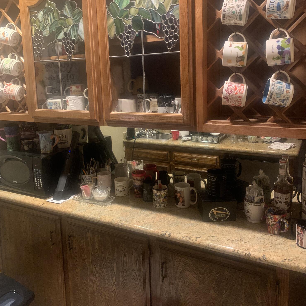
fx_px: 310
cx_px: 152
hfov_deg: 52.5
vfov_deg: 52.1
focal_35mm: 31
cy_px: 120
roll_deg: +1.8
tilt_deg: -7.2
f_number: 1.8
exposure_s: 1/30
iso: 400
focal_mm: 4.25
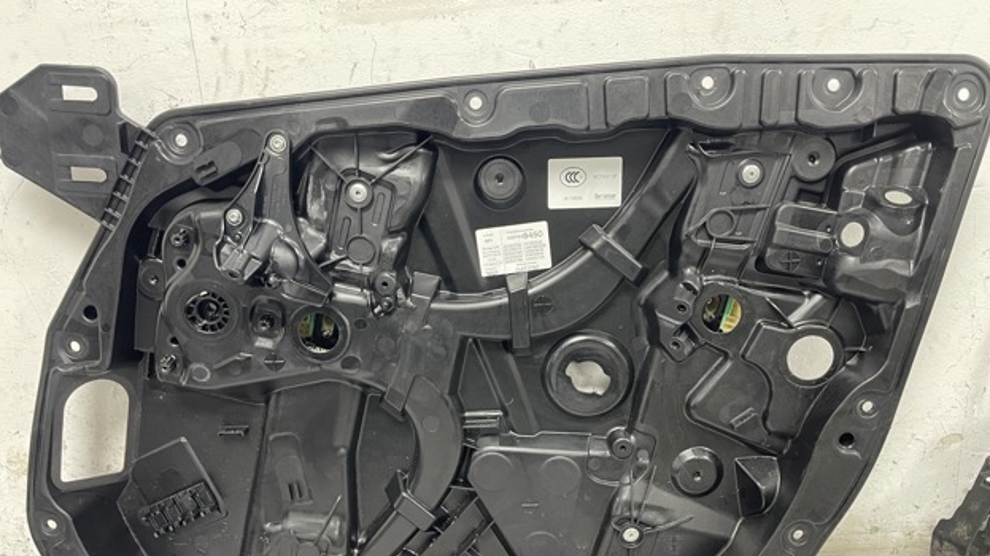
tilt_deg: -17.0
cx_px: 507
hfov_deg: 67.9
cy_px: 342
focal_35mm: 28
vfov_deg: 41.2
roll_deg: +2.3
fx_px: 735
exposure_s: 1/50
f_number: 1.6
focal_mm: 5.1
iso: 400
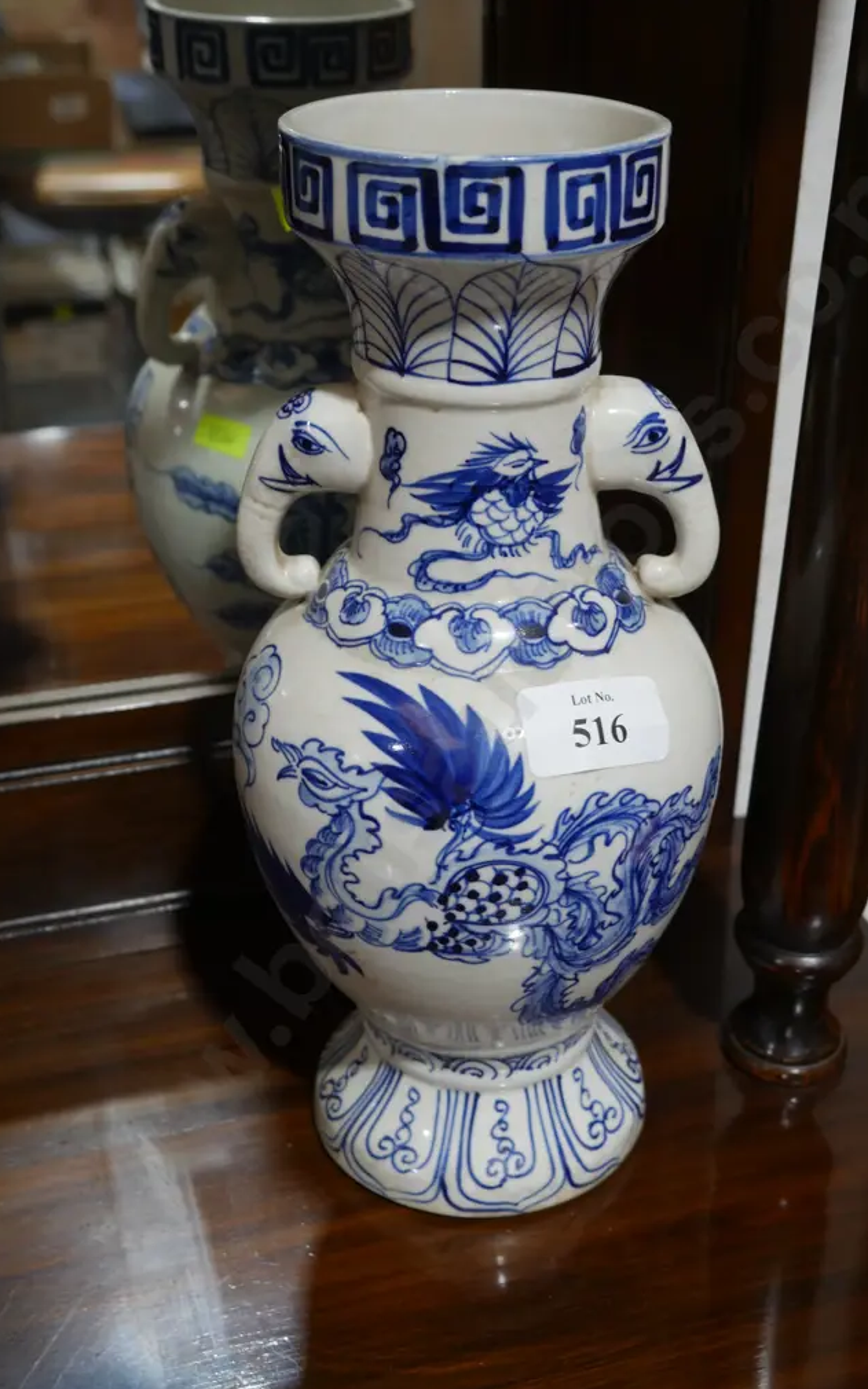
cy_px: 700
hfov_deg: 29.8
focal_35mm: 43
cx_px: 504
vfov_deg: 46.2
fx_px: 1628
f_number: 4.5
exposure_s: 1/60
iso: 400
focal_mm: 20
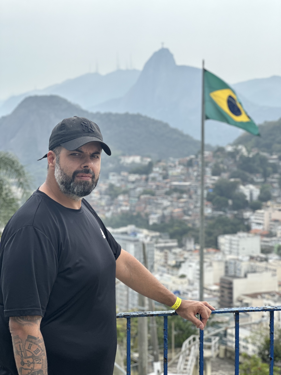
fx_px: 833
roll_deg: -0.6
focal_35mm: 77
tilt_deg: -1.4
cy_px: 188
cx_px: 140
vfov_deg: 25.3
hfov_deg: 19.1
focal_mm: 9
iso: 32
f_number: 2.8
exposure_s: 1/358
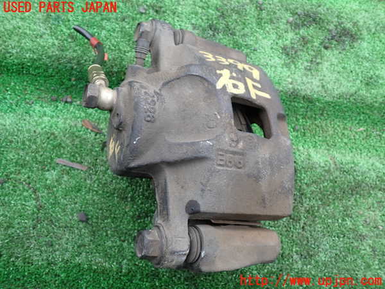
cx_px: 192
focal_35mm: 30
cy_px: 144
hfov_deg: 60.0
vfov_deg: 46.8
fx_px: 334
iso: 100
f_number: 2.3
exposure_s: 1/80
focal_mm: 5.4
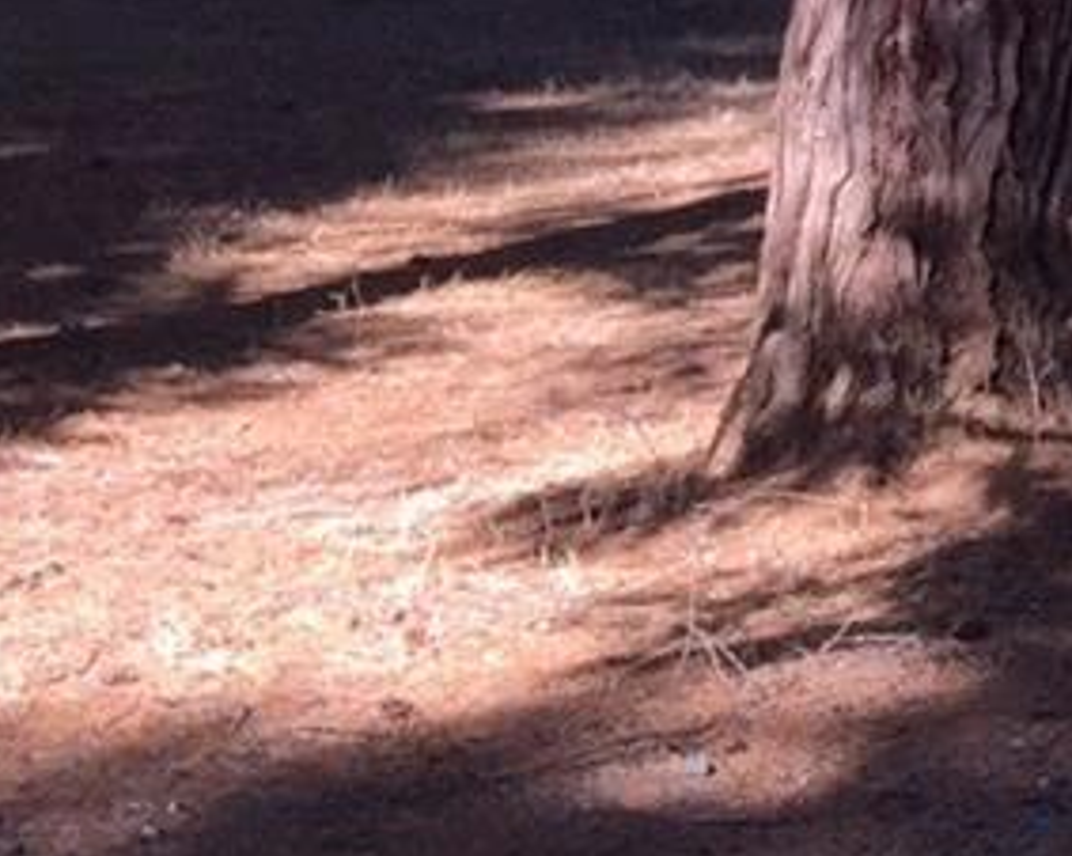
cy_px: -551
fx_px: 4756
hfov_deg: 11.0
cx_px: 2496
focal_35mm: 150
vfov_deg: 9.9
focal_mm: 4.15
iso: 32
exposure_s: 1/434
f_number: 2.2
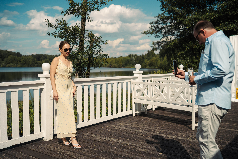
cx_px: 122
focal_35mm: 38
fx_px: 251
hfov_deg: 50.7
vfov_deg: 35.1
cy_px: 81
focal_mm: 35
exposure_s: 1/4000
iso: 100
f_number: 2.8
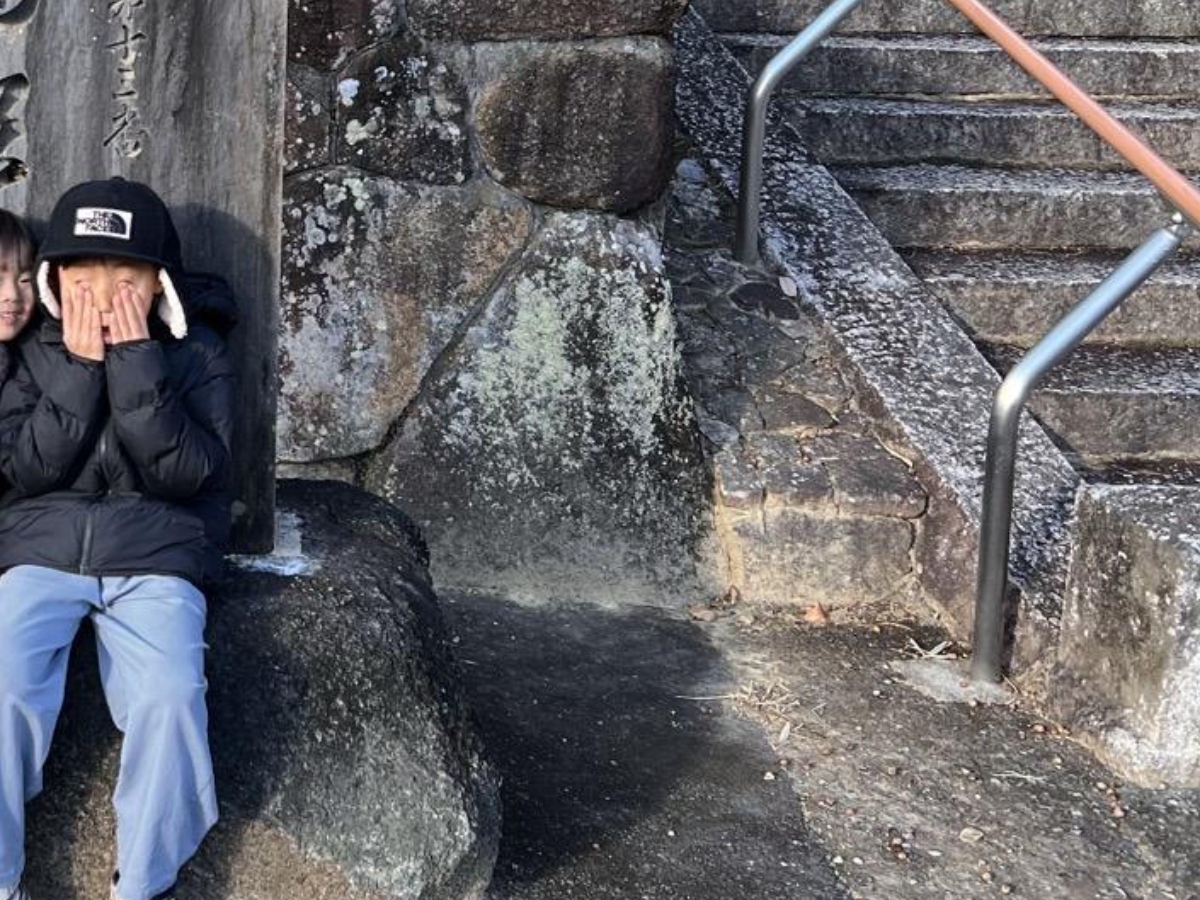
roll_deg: -1.4
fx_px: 2046
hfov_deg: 31.1
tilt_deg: -6.1
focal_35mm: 59
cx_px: 109
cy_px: 121
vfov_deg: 24.2
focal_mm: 5.7
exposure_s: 1/360
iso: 50
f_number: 1.5
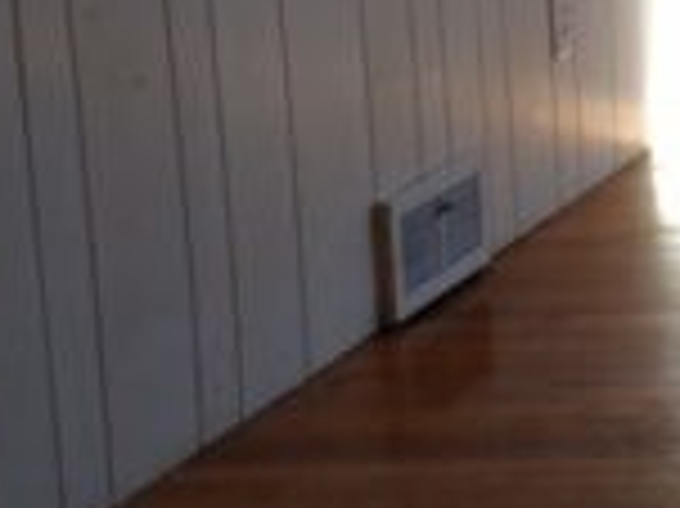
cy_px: -135
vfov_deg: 11.4
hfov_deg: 12.7
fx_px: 2493
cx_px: 1522
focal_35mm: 127
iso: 100
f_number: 4.4
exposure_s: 1/85
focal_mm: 4.3
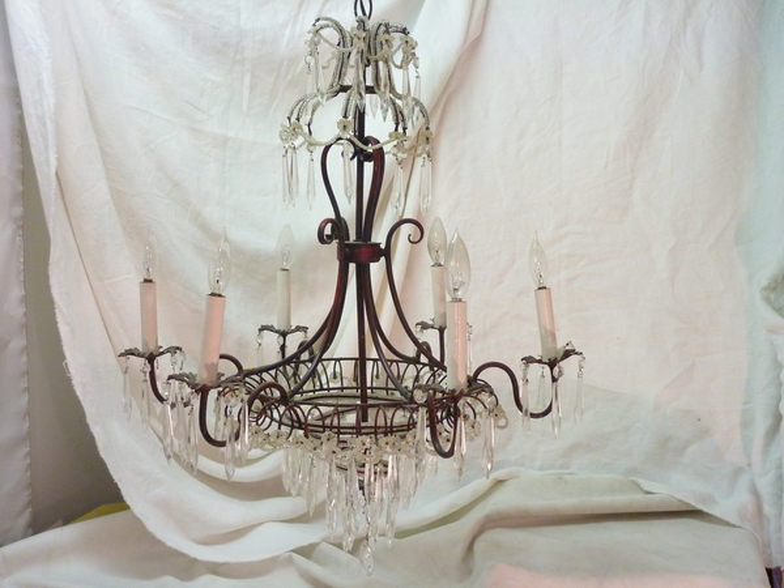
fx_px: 906
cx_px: 392
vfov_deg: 36.0
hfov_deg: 46.8
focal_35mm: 40
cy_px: 294
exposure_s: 1/30
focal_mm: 6.5
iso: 400
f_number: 3.6
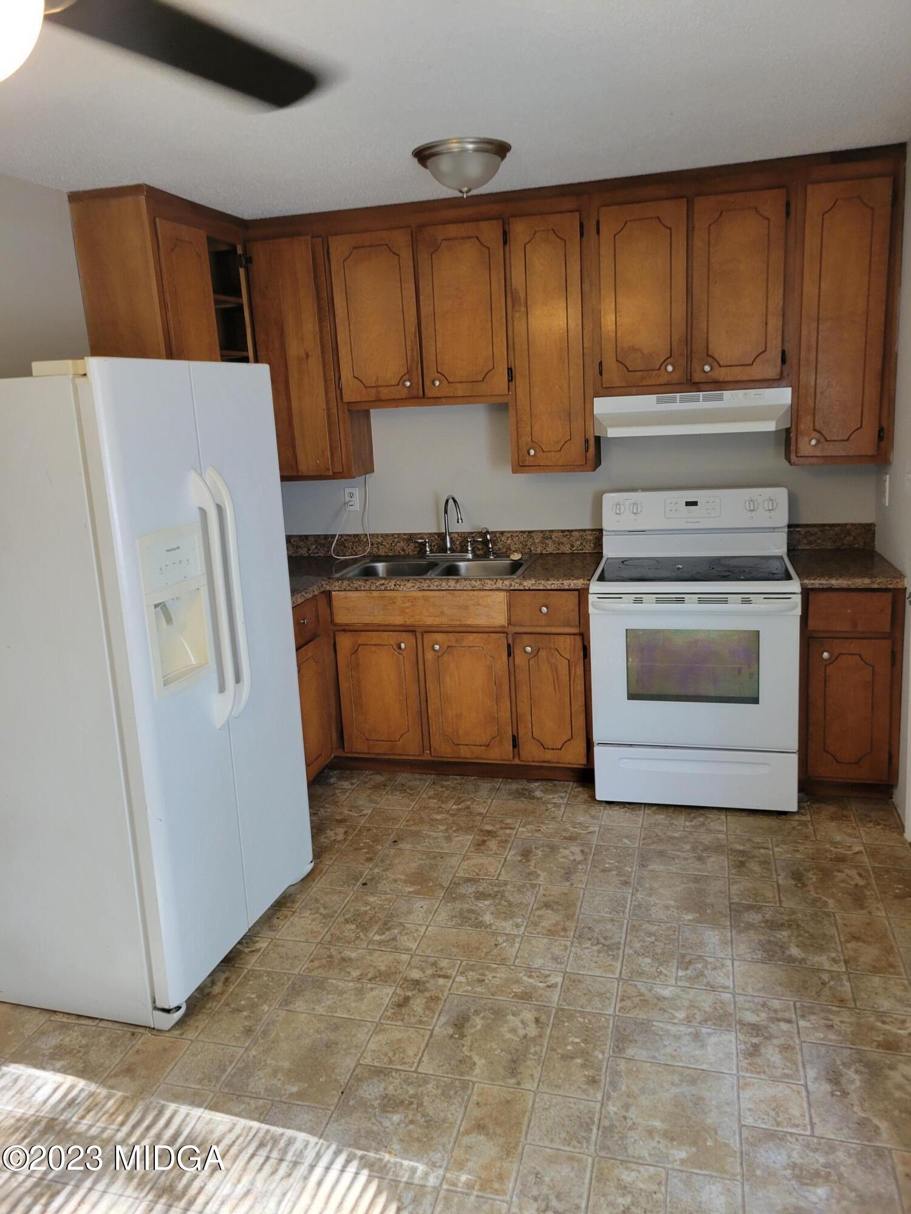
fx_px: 912
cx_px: 456
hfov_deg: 53.1
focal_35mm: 26
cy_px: 607
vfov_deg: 67.3
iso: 200
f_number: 1.8
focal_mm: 5.4
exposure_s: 1/40
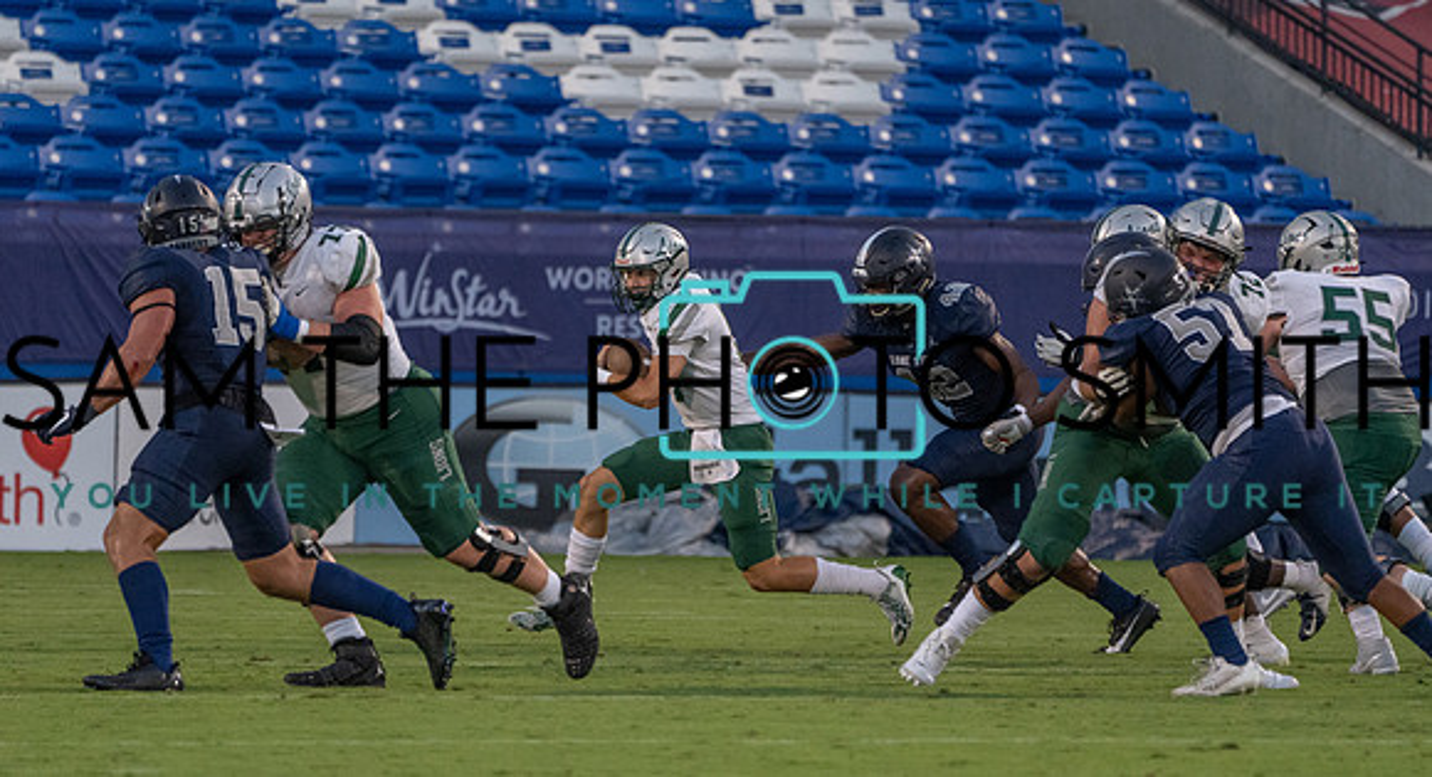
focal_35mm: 492
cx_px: 691
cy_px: 440
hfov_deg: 4.4
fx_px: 18516
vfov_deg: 2.4
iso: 4000
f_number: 5.6
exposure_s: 1/1000
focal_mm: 400
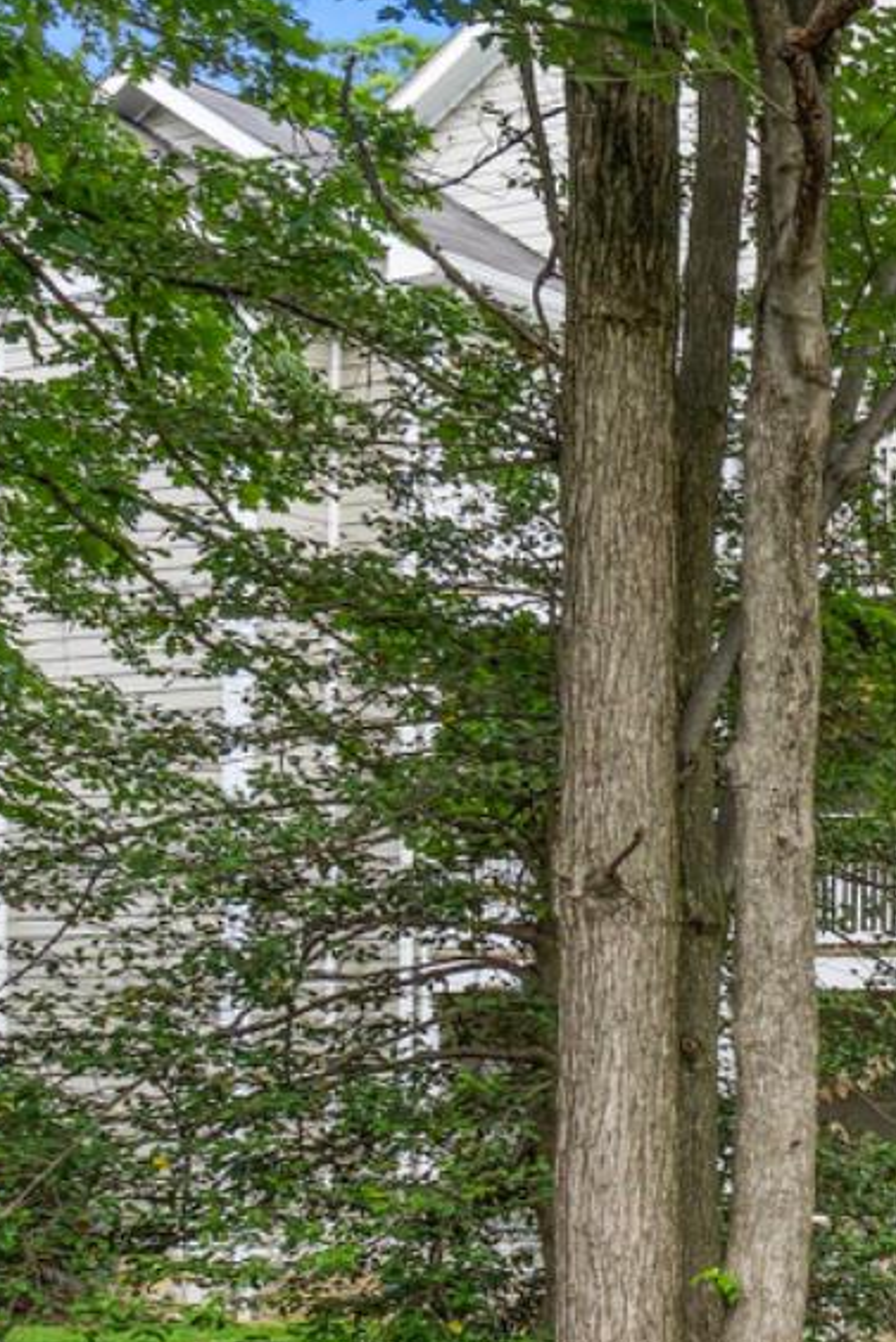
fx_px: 2164
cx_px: 1792
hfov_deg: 17.1
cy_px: 928
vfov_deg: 34.1
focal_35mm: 58
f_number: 8
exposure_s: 1/60
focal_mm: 16
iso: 200
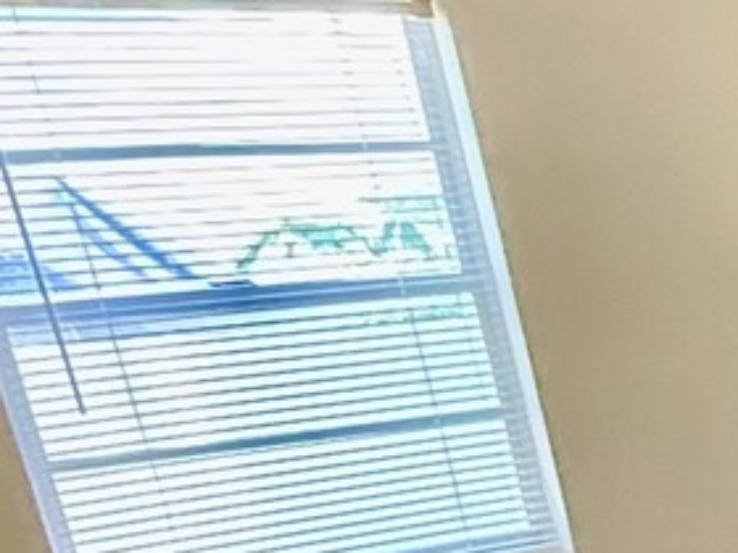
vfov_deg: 17.7
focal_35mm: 80
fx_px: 1706
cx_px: 1729
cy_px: 624
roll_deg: +2.9
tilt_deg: -12.0
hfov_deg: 15.2
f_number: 2.2
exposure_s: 1/60
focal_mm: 2.22
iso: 800
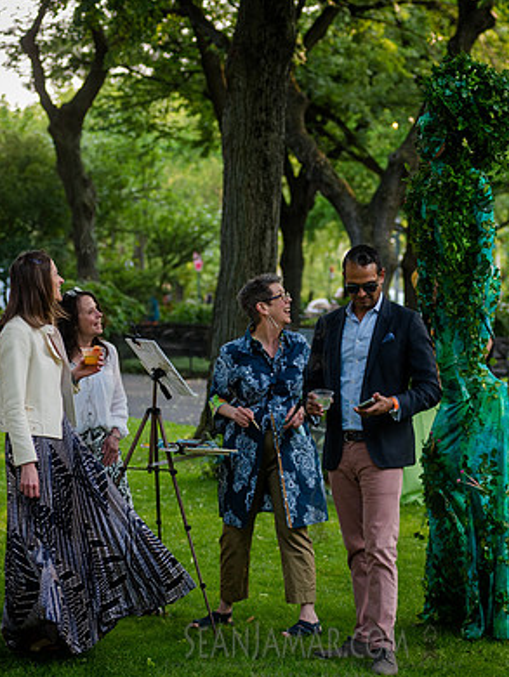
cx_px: 348
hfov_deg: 12.1
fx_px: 2389
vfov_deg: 16.1
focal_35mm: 122
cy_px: 328
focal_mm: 80
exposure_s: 1/320
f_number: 3.5
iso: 500
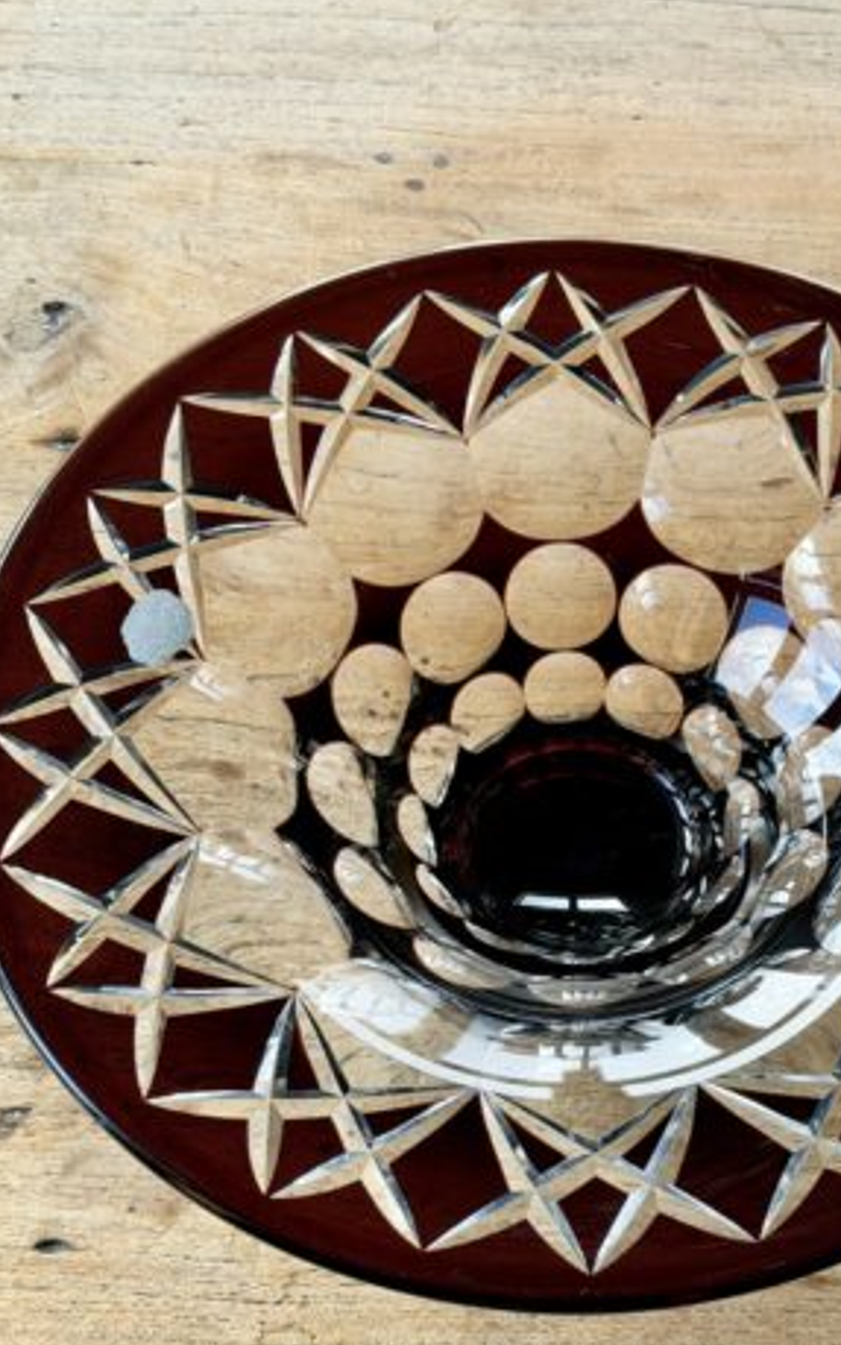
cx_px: 615
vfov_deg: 30.0
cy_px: 882
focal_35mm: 68
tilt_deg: -60.9
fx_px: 2493
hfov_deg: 19.0
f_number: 1.78
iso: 50
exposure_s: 1/190
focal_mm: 6.76
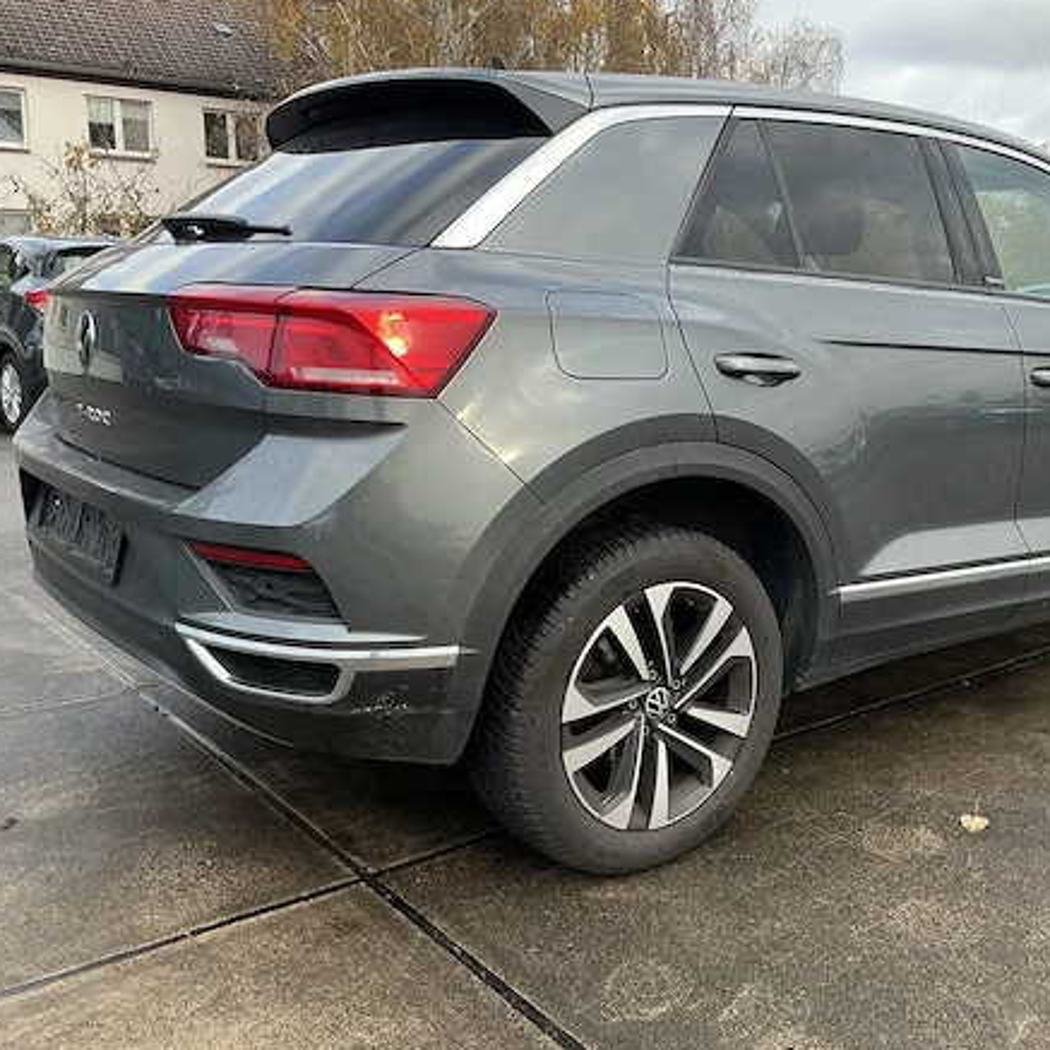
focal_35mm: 34
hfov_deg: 47.6
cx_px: 706
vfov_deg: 48.5
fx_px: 1167
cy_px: 524
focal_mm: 3
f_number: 1.8
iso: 25
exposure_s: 1/194
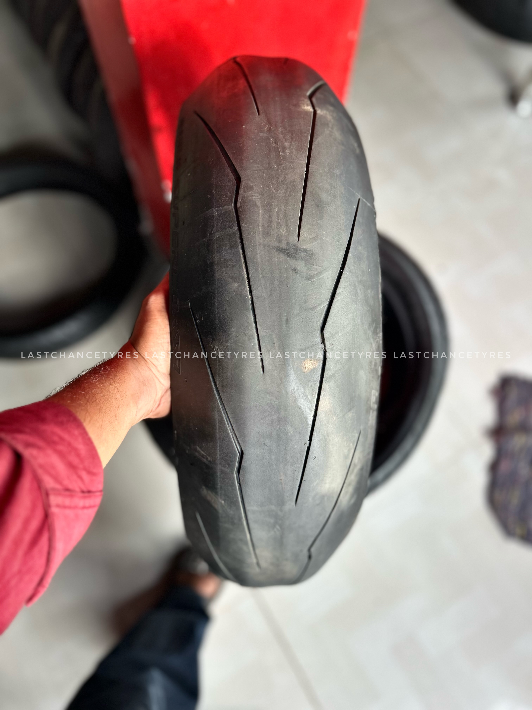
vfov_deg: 67.3
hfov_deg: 53.1
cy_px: 355
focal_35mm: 26
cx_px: 266
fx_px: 533
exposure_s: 1/121
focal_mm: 5.7
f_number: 1.5
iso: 100
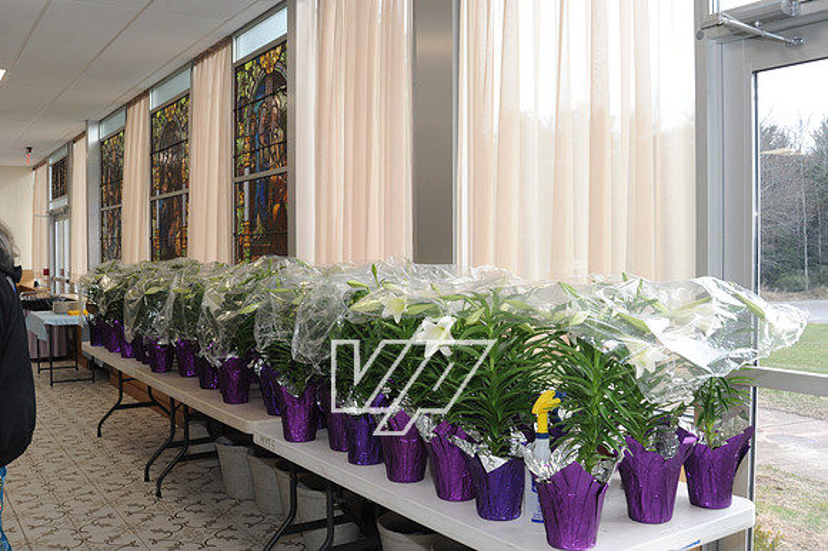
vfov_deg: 37.8
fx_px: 805
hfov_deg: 54.5
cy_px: 276
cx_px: 414
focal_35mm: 35
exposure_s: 1/50
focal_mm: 35
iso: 400
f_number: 9
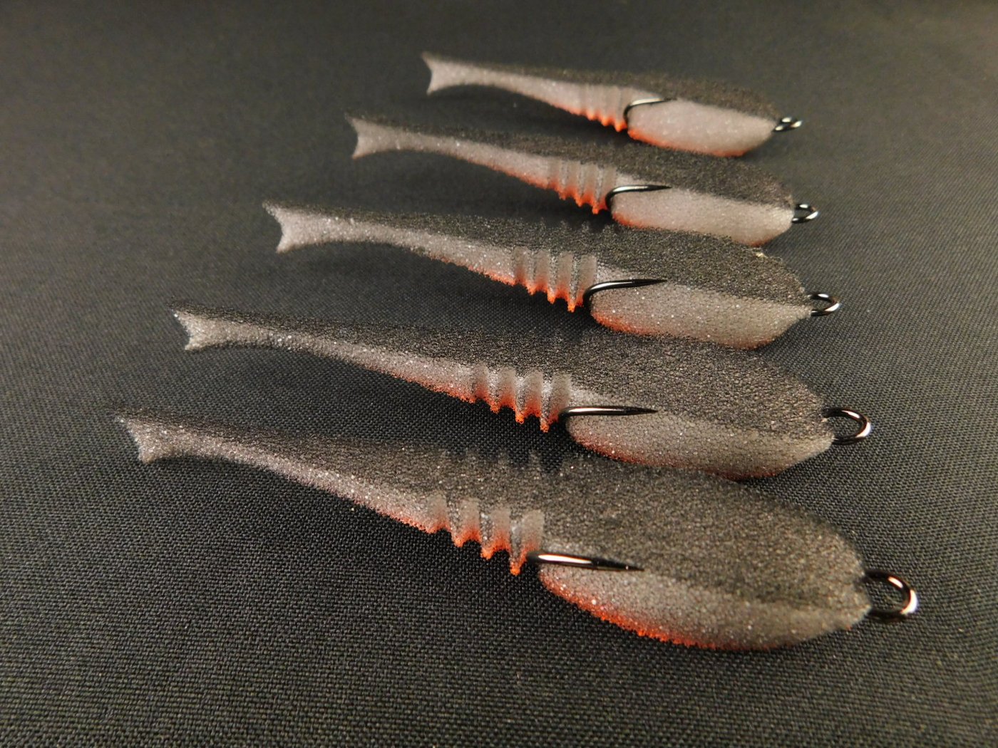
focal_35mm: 23
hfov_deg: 73.9
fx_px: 663
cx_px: 499
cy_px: 374
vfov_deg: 58.9
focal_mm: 4
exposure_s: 1/30
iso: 320
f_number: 3
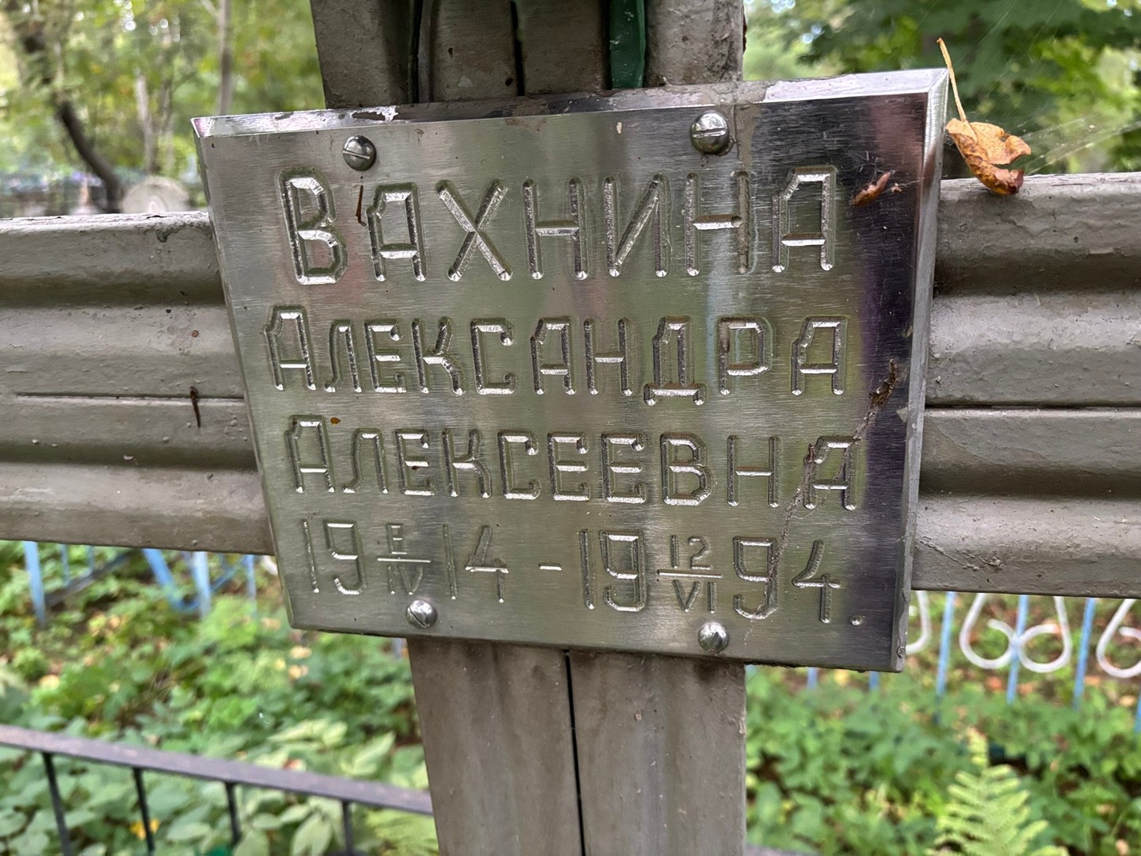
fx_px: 857
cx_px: 570
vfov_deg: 53.1
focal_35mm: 26
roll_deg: +0.0
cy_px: 428
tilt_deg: -16.3
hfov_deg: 67.3
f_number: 1.6
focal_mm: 5.96
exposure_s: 1/60
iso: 500
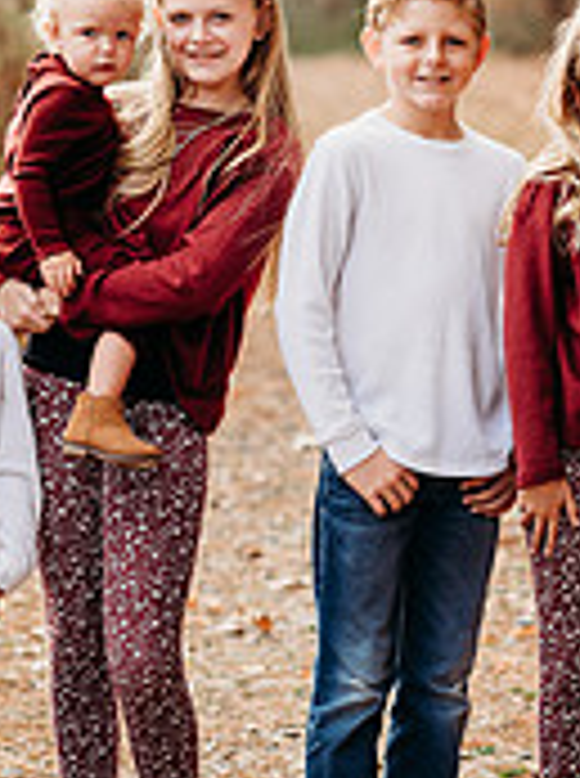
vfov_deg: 9.3
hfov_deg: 6.9
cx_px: 342
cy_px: 157
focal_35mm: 213
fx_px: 4776
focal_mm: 85
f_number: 2.2
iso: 100
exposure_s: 1/640
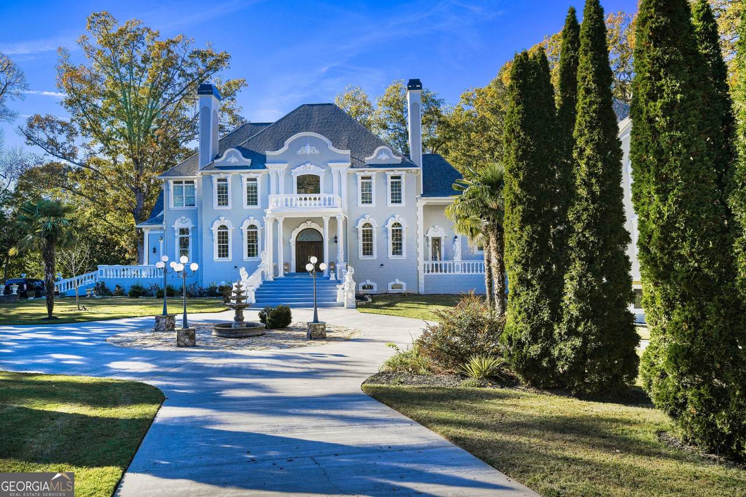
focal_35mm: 30
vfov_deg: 43.6
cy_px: 248
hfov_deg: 61.9
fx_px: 622
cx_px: 373
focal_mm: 30
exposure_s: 1/800
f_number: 4
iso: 64
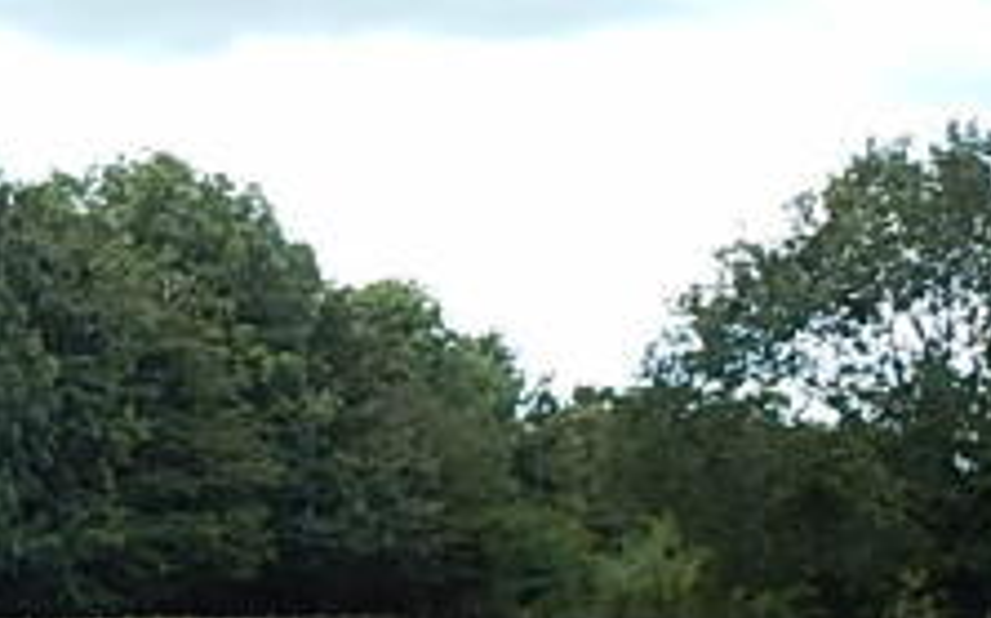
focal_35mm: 107
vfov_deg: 12.0
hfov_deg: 17.4
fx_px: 2888
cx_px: -515
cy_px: 671
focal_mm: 4
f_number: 3
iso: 125
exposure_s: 1/400
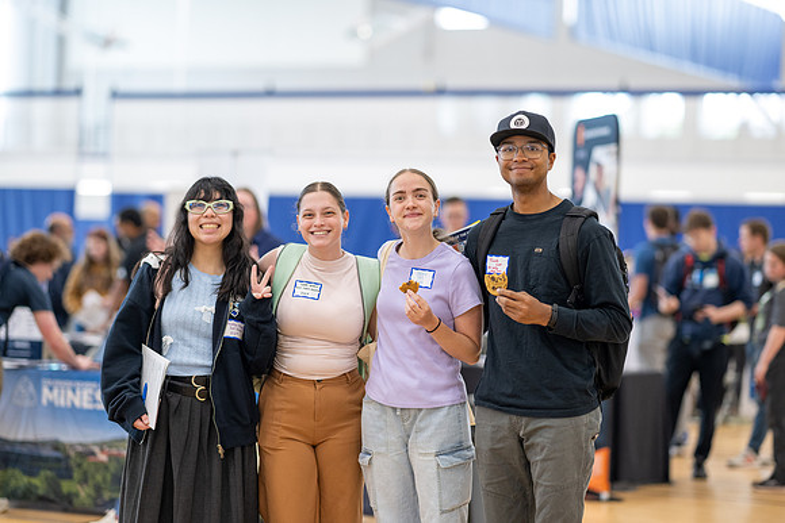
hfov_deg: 19.5
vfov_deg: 13.0
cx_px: 392
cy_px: 262
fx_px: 2290
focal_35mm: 105
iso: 800
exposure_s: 1/200
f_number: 2
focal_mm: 105
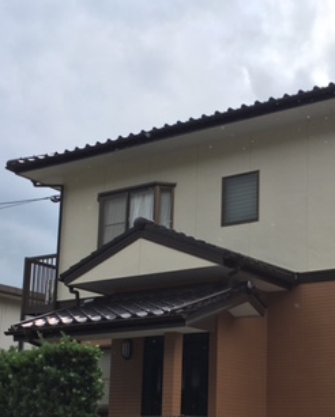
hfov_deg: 25.4
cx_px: 268
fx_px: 730
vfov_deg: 31.4
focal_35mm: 59
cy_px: 310
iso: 25
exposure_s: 1/1326
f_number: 2.2
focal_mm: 4.15
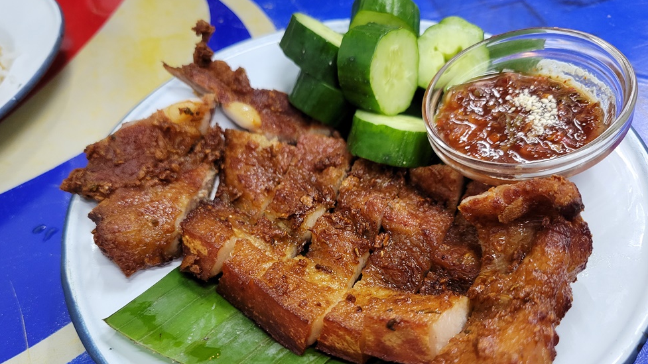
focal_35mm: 29
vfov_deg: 39.8
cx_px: 328
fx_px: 498
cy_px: 231
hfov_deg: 66.1
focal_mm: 5.4
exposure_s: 1/40
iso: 400
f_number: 1.8
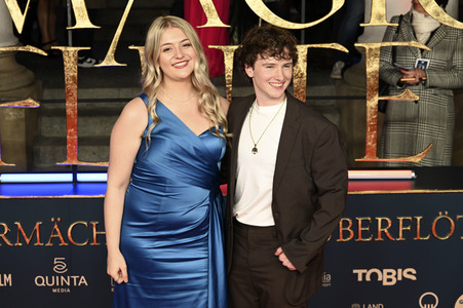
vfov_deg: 18.2
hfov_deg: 27.0
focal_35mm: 75
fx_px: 964
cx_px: 232
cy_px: 154
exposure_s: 1/125
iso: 640
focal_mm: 75
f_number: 5.6
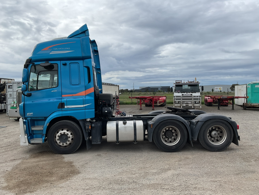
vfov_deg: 48.2
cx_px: 130
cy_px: 98
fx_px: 217
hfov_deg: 61.7
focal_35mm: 29
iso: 16
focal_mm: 3
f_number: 1.8
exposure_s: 1/1076
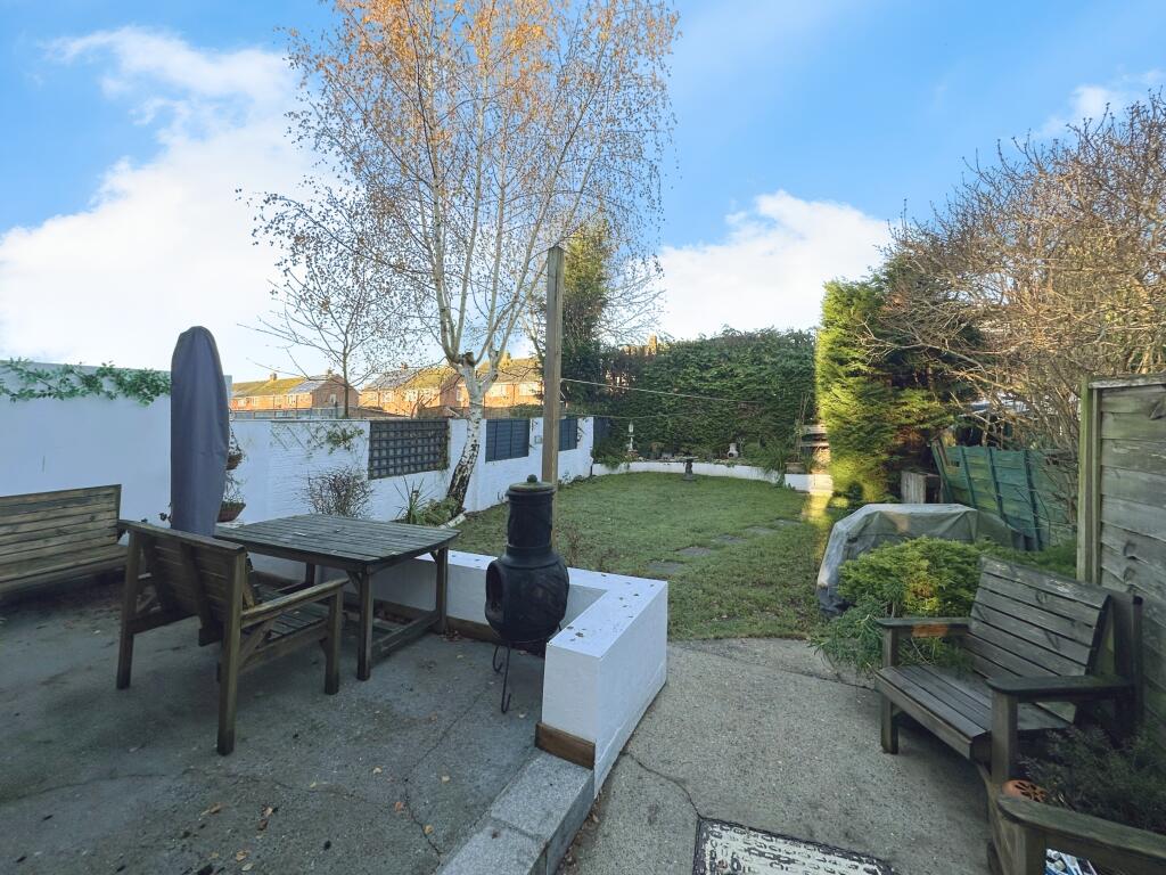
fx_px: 472
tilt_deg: +0.6
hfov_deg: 102.1
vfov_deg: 85.7
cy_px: 438
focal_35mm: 14
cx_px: 583
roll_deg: +1.1
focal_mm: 2.22
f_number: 2.2
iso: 40
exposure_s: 1/375
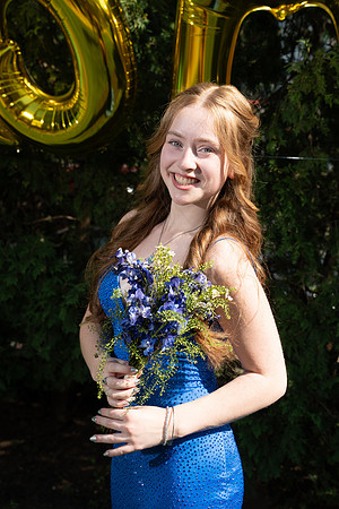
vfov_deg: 35.6
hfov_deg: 24.2
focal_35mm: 56
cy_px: 254
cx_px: 170
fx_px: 791
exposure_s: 1/250
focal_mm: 56
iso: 100
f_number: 6.3
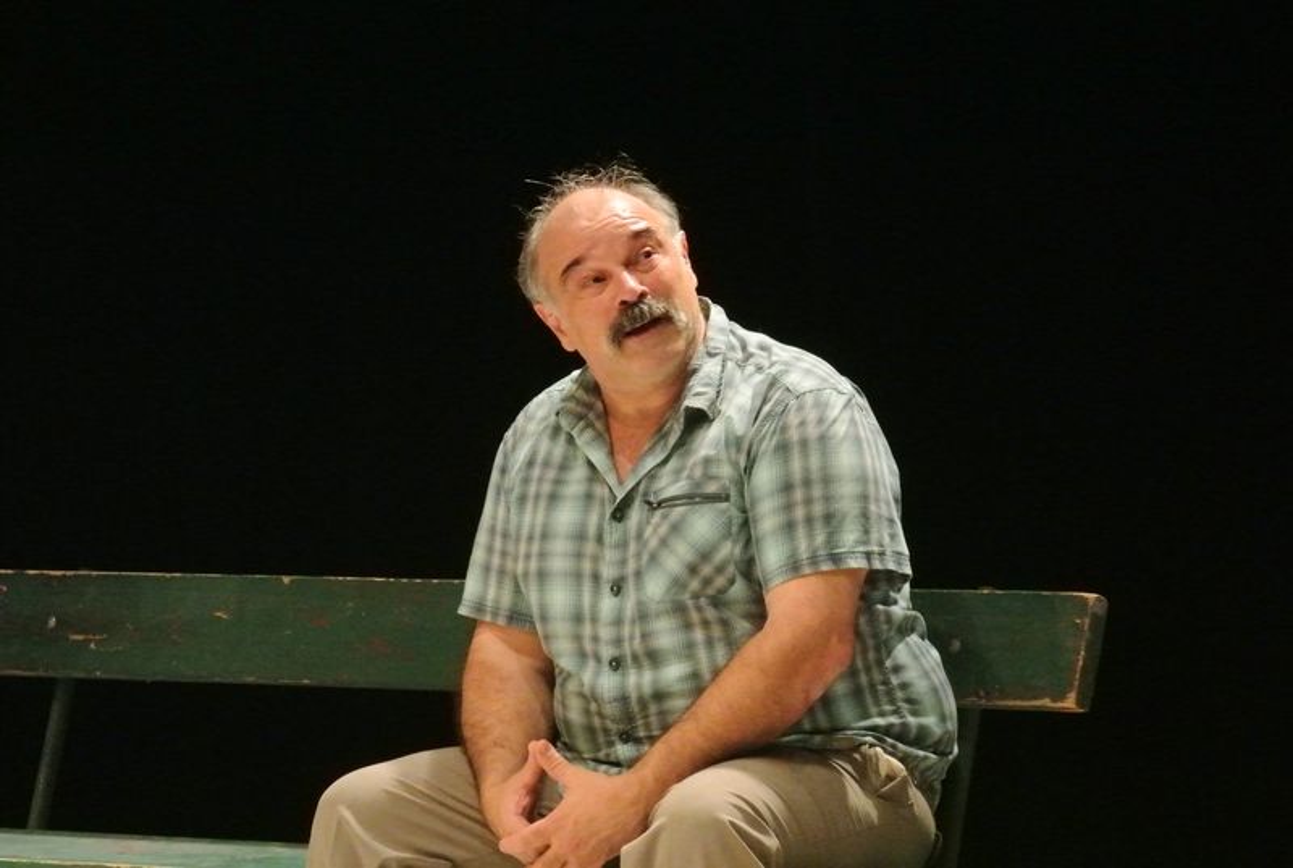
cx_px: 646
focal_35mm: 200
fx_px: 7198
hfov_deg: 10.3
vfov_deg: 6.9
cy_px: 434
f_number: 10
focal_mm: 74.3
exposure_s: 1/200
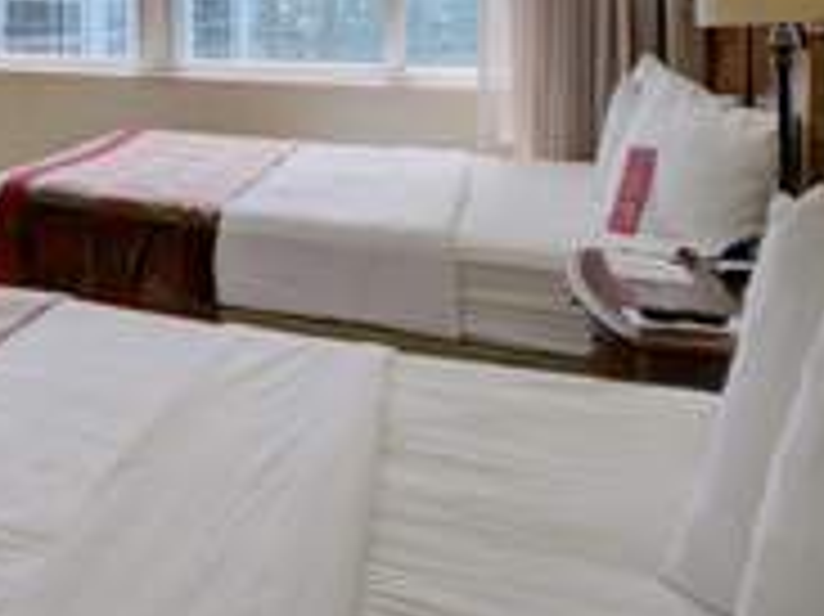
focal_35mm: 42
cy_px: -34
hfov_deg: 35.2
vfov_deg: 31.1
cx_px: -171
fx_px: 999
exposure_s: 1/100
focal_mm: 8
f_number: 2.8
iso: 200
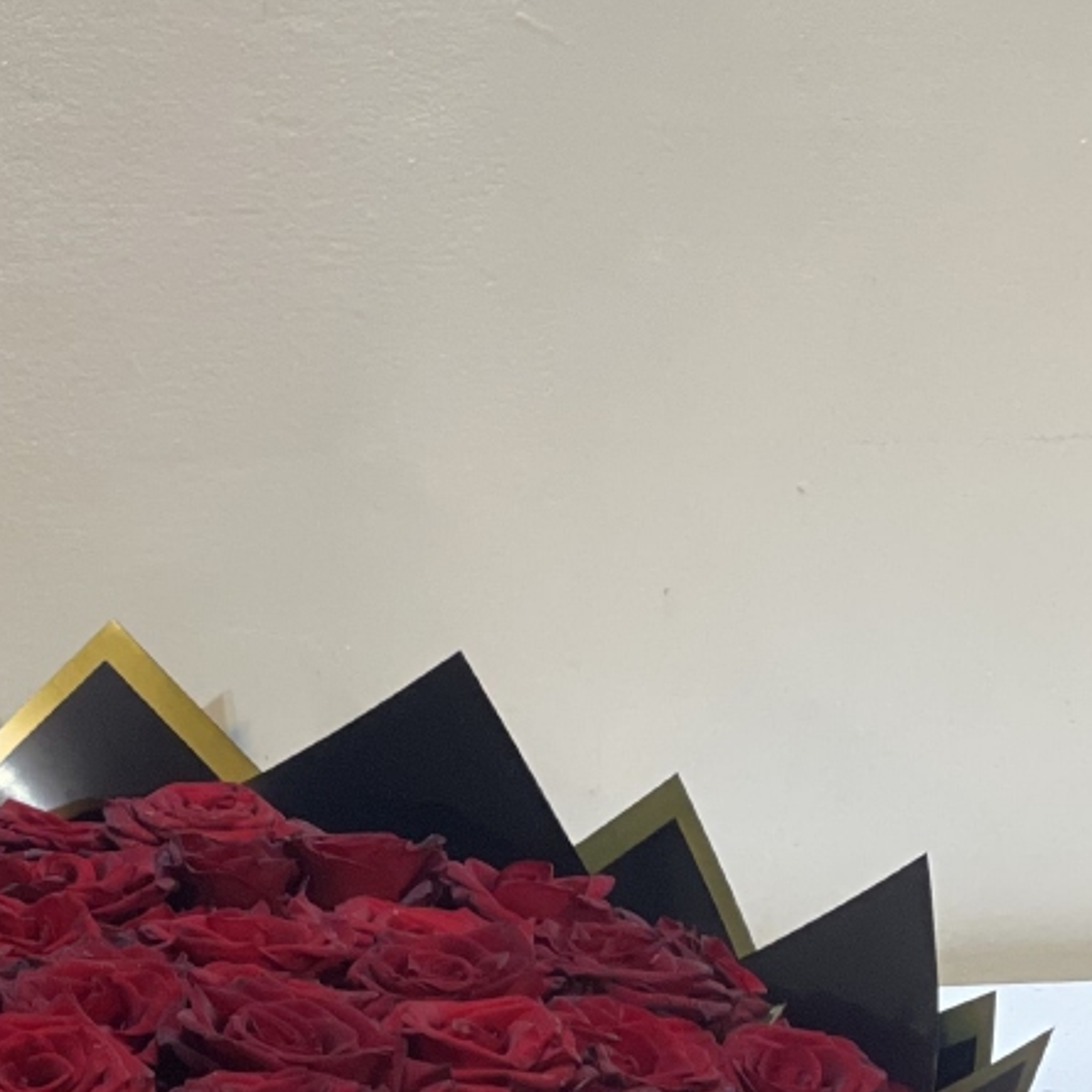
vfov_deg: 9.1
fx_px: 6817
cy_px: 937
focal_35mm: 191
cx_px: -109
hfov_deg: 9.1
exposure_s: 1/50
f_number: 2.2
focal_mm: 7.5
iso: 125
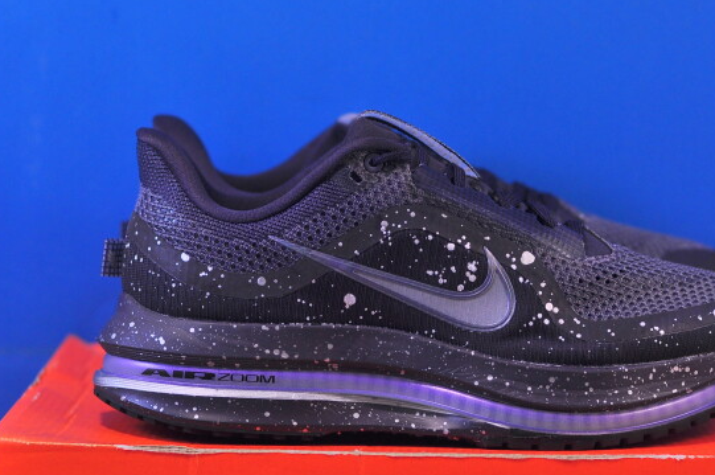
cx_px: 407
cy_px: 169
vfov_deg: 12.3
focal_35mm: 111
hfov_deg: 18.4
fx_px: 2201
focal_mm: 50
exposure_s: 1/320
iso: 250
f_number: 2.8
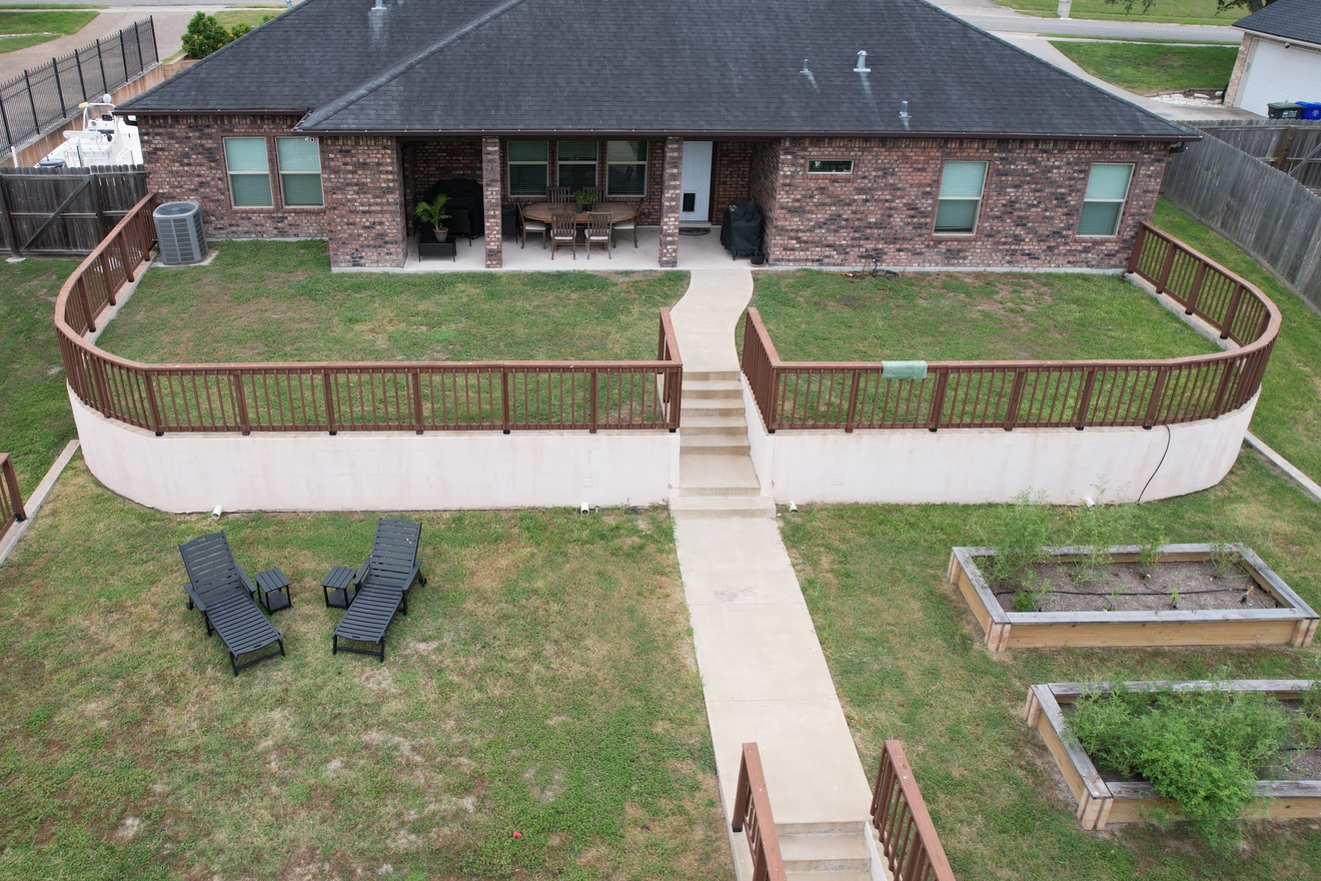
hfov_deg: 67.1
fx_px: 991
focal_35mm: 27
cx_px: 577
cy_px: 408
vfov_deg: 47.9
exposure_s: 1/1000
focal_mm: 8.38
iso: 140
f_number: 2.8
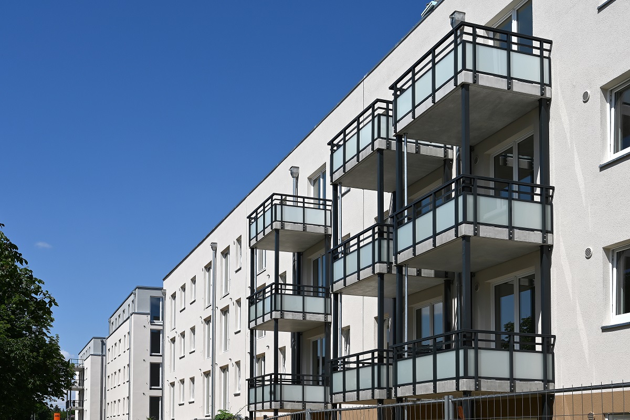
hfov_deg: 44.5
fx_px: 770
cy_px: 210
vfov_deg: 30.5
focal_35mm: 44
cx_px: 315
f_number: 14
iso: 160
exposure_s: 1/250
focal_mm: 44
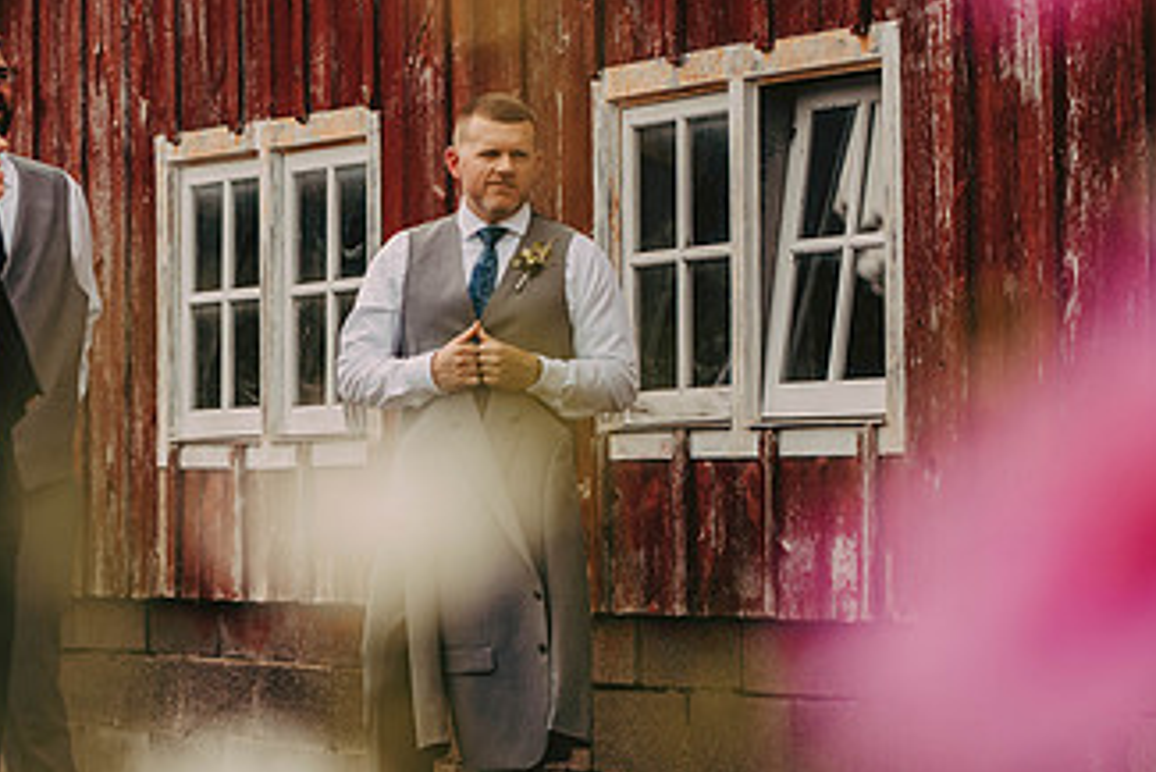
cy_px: 190
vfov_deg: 8.4
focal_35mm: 164
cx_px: 185
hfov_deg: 12.5
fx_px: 5268
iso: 200
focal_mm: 92
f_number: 2.8
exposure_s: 1/2000
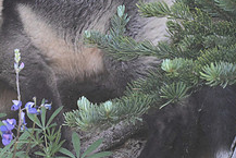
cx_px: -50
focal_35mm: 3205
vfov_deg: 0.4
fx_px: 21024
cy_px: 21
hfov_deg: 0.6
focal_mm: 1200
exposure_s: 1/200
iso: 6400
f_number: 13
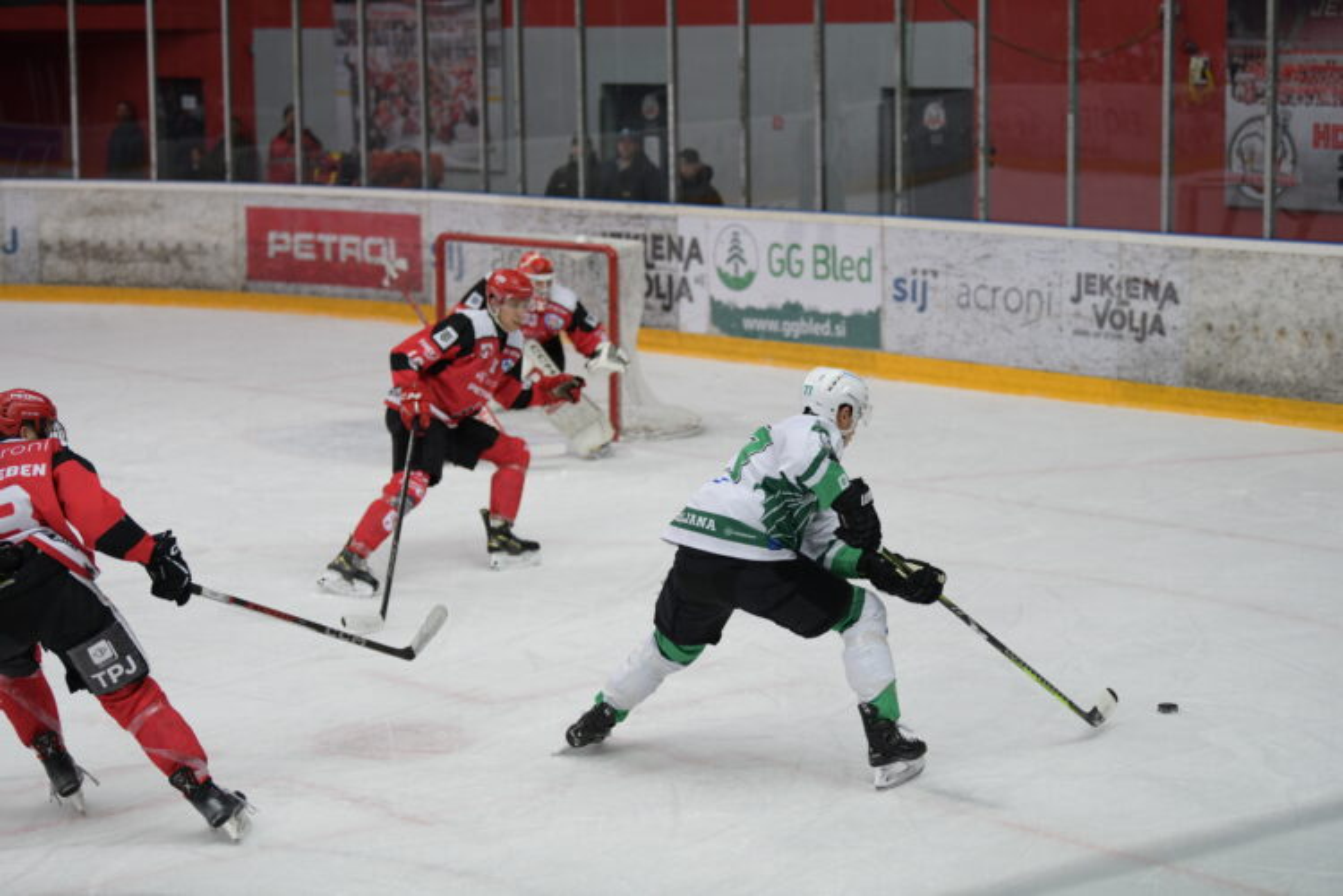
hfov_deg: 24.8
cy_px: 448
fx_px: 3059
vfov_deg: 16.7
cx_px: 672
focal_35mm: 82
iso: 1000
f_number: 2.8
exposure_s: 1/1000
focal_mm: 82
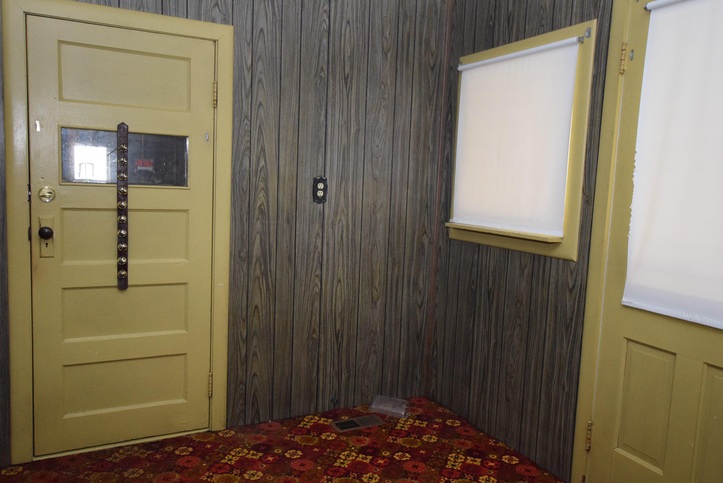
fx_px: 603
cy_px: 242
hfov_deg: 61.9
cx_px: 362
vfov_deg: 43.7
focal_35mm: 30
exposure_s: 1/60
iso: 3200
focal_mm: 20
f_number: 3.5
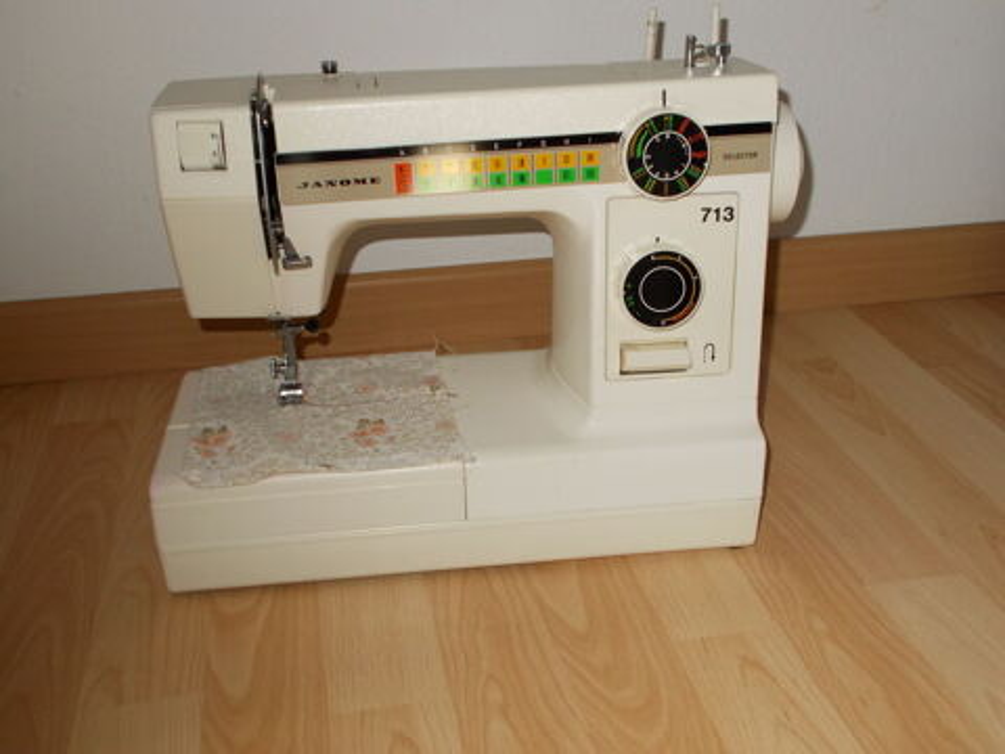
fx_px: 1132
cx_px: 502
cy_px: 377
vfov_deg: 36.8
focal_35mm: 39
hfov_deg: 47.9
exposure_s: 1/30
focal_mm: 6.9
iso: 200
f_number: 3.9
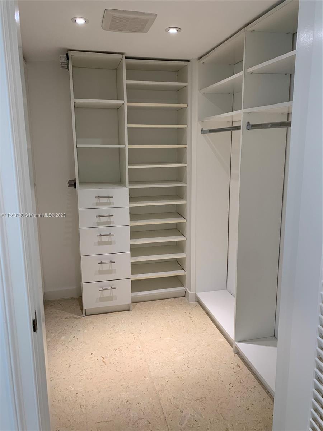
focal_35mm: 26
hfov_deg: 53.1
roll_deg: +0.4
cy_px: 216
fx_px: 323
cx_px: 162
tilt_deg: -10.0
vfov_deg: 67.3
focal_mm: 4.25
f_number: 1.8
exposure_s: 1/69
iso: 100
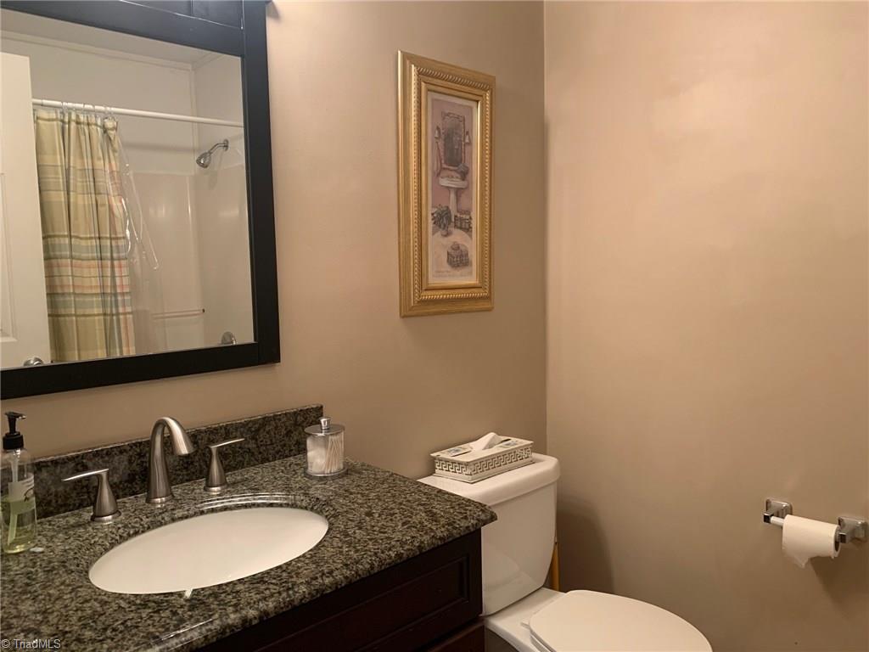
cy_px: 326
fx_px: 653
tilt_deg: -4.9
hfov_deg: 67.3
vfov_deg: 53.1
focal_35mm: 26
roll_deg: +1.2
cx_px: 434
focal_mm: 4.25
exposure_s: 1/60
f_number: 1.8
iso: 200
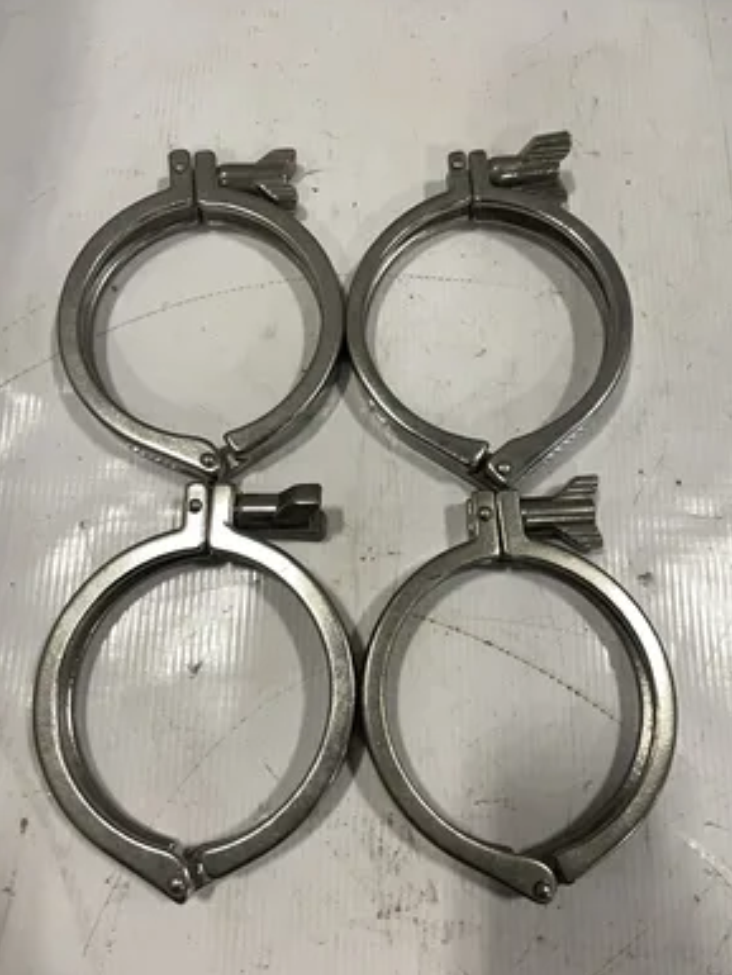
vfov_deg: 65.3
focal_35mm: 27
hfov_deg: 51.4
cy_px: 494
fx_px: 761
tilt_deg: -75.9
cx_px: 375
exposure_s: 1/60
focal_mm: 4.2
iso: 80
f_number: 1.6
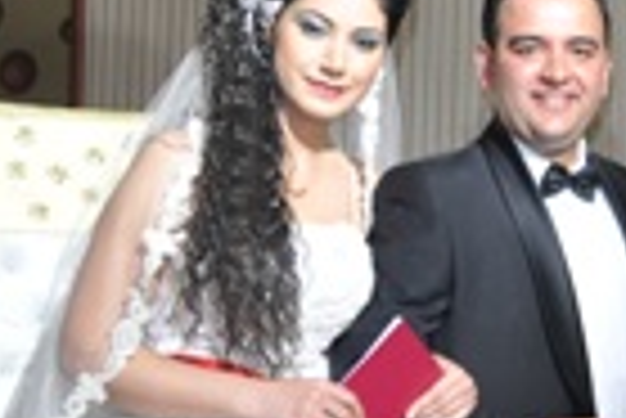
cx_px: 914
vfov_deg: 12.9
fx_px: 1845
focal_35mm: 106
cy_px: 283
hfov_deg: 17.5
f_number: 3.8
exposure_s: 1/60
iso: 800
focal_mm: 22
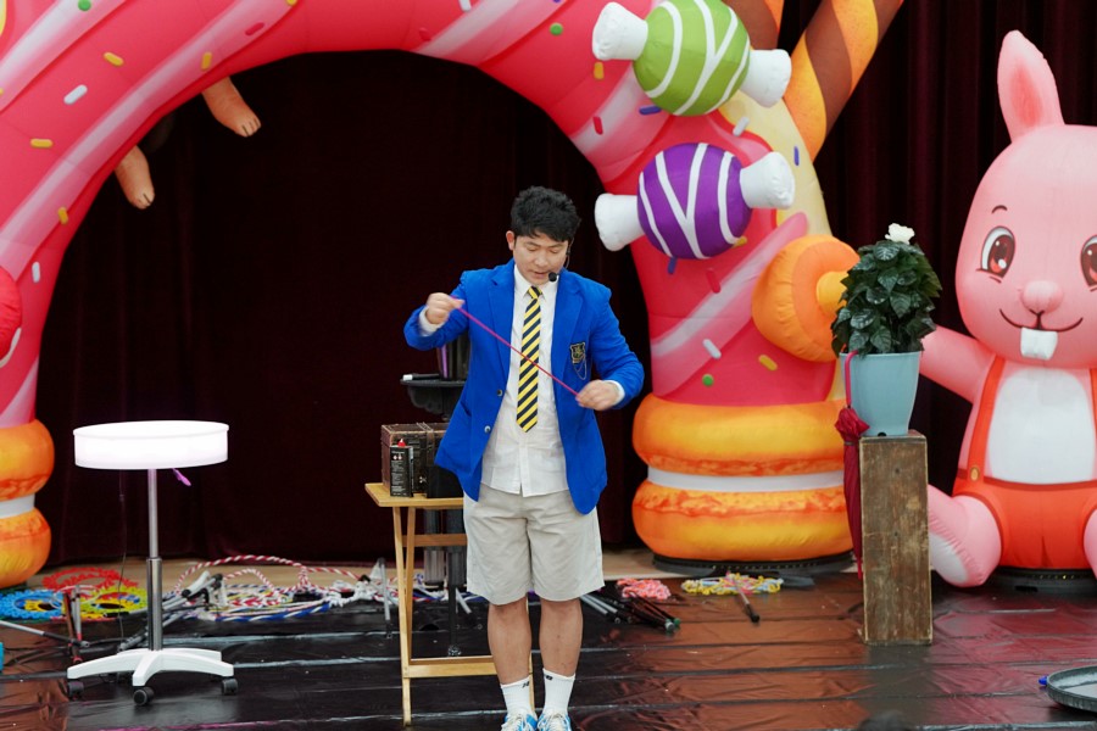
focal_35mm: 135
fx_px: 4113
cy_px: 366
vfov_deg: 10.2
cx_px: 548
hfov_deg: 15.2
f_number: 4
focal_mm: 135
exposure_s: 1/160
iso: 2500
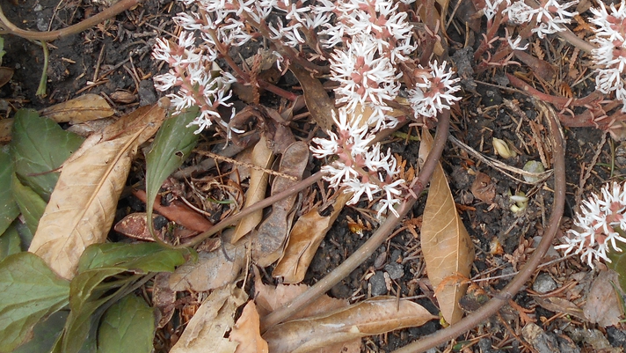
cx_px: 420
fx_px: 780
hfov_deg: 43.1
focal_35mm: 47
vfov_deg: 24.6
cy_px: 20
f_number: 3.4
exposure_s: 1/100
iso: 80
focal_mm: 5.1
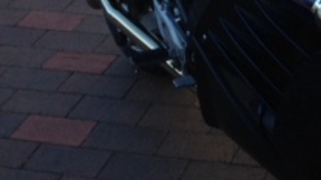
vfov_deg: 11.7
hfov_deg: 19.9
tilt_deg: -25.6
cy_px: -66
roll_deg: +2.5
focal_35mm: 100
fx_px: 851
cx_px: 397
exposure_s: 1/374
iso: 50
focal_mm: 4.12
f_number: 2.4
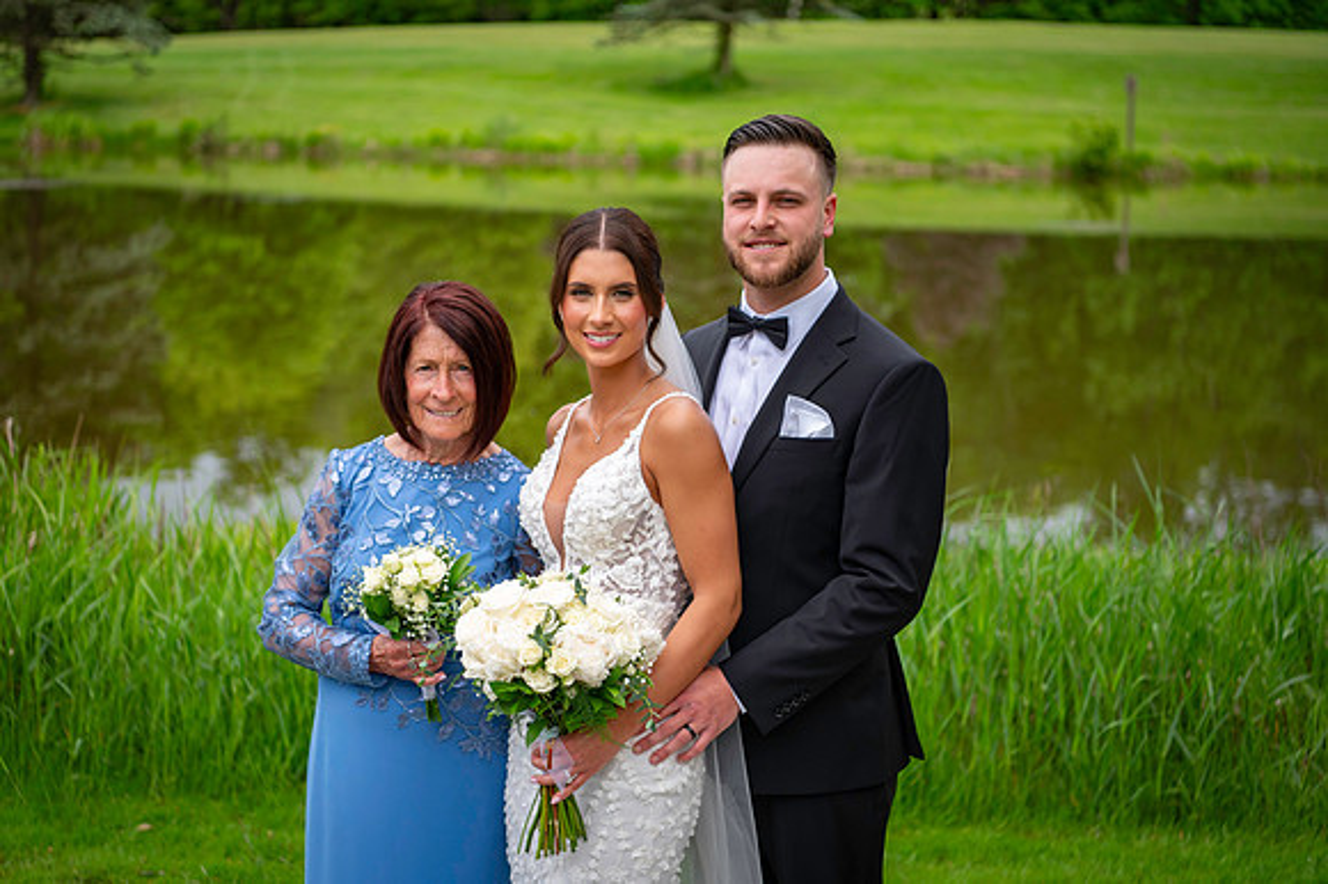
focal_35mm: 62
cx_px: 664
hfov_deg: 32.4
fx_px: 2286
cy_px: 442
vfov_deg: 21.9
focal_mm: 62
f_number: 3.2
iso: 640
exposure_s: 1/3200
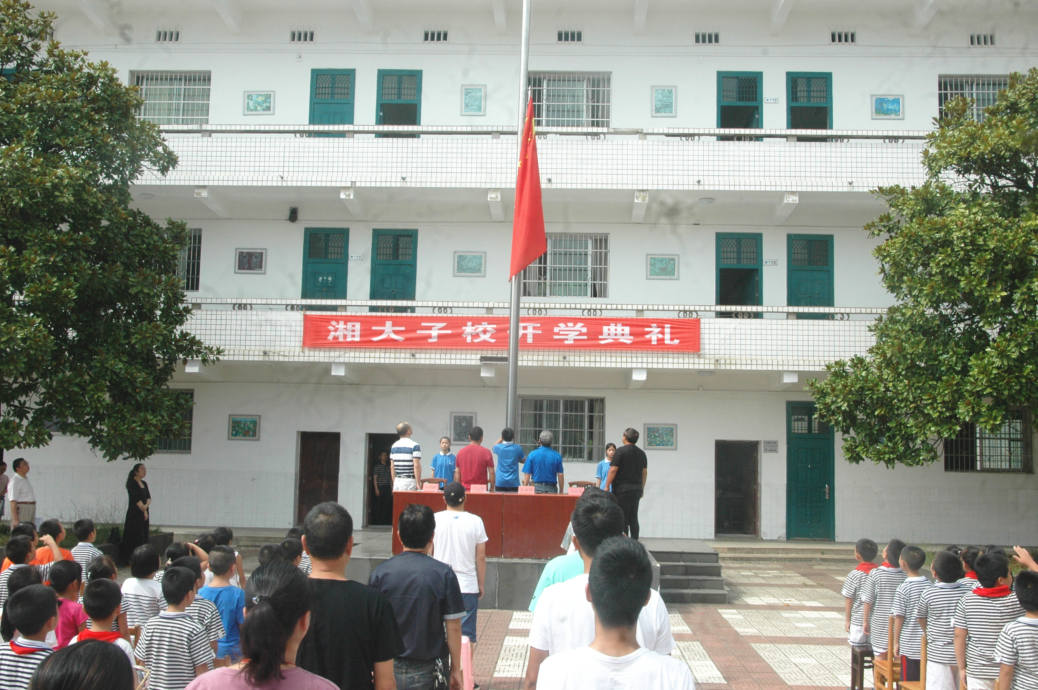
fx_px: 1037
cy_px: 345
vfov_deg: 36.8
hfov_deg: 53.2
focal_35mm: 36
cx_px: 519
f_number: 9
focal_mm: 24
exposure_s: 1/320
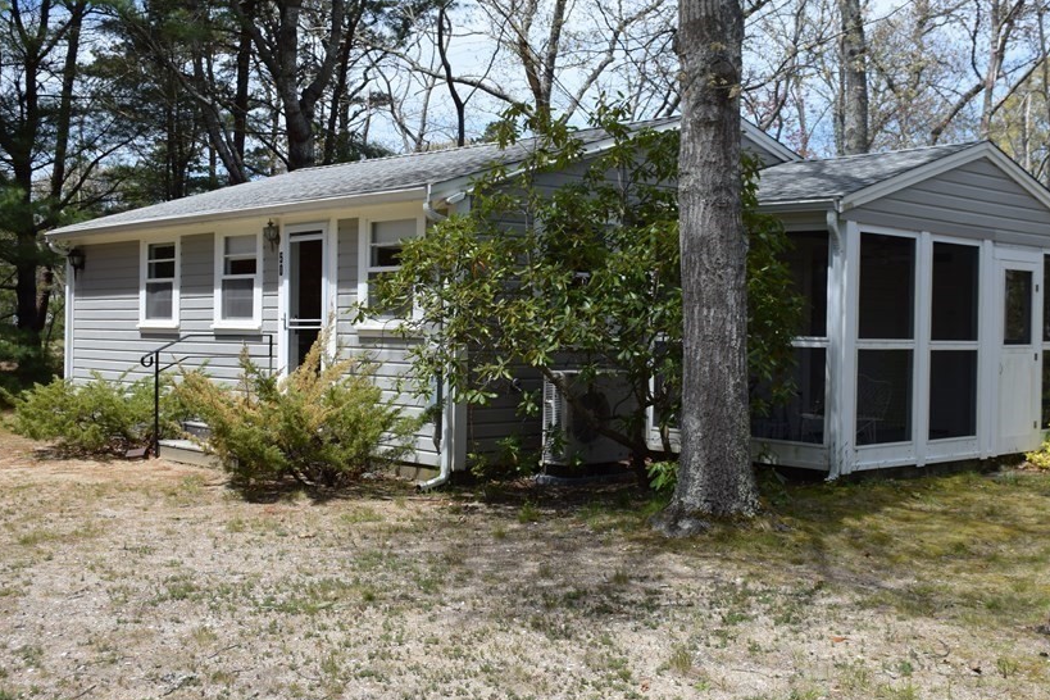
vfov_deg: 29.9
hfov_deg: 43.6
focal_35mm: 45
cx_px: 546
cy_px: 334
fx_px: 1312
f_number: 9
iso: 200
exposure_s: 1/250
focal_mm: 24
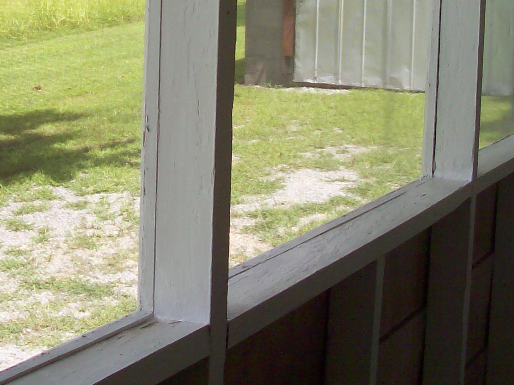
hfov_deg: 26.8
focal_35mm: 72
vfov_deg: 20.1
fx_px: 1069
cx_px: 142
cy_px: 48
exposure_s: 1/465
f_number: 2.7
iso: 80
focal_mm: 6
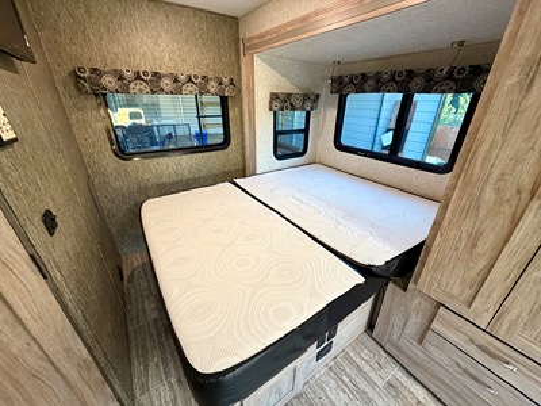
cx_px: 270
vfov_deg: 85.7
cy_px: 203
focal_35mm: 14
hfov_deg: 102.1
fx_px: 219
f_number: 2.2
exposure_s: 1/58
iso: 320
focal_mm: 2.22
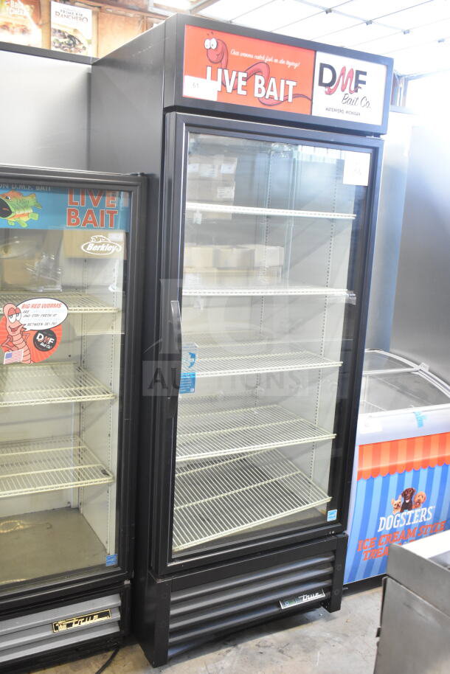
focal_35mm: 33
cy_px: 337
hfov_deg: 40.0
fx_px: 618
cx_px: 225
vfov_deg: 57.2
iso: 2500
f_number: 3.8
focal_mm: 22
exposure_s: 1/40
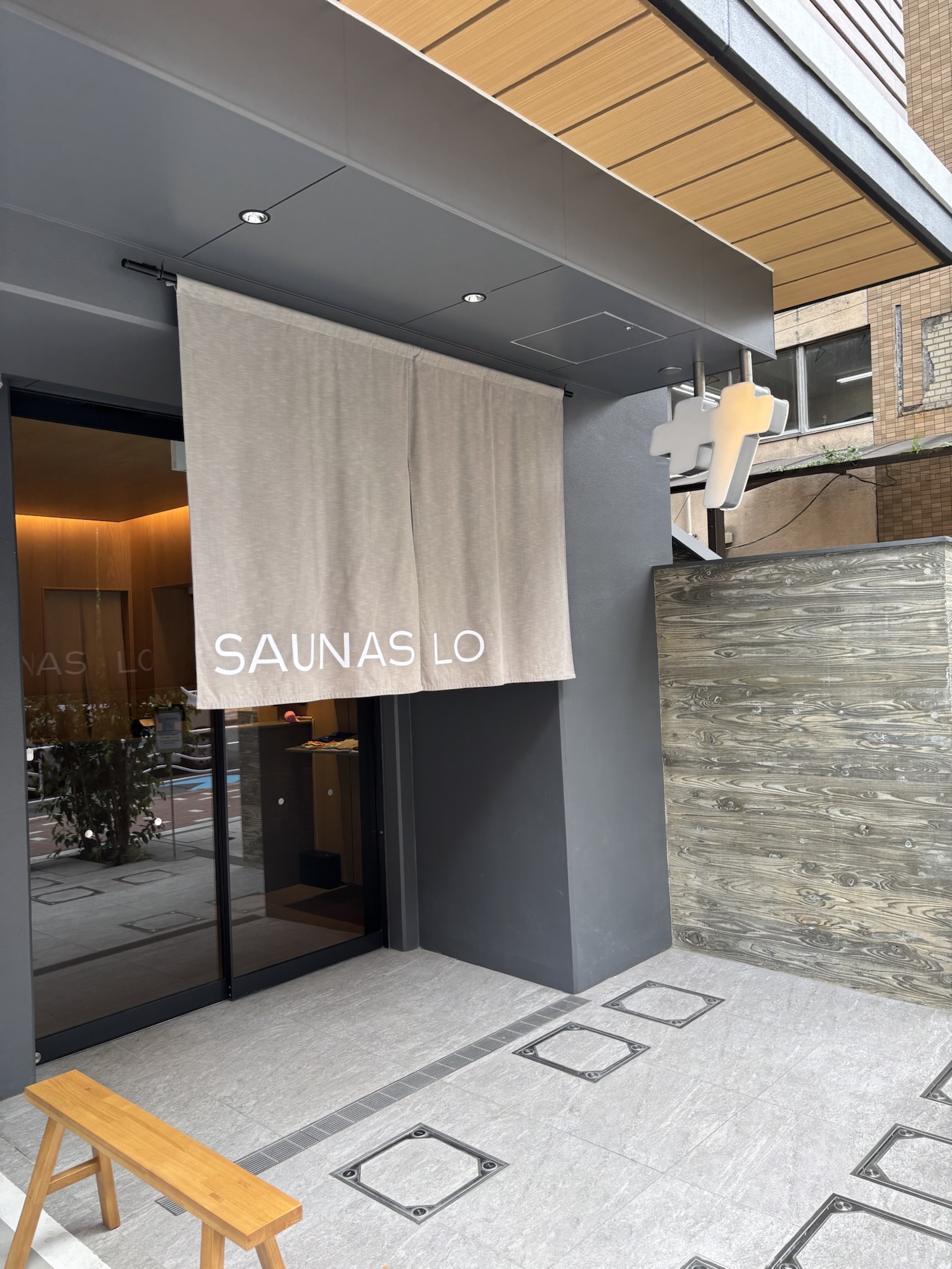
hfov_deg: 53.1
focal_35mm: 26
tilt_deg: -2.4
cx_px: 476
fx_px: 953
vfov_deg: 67.3
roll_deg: +2.2
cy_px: 634
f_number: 1.6
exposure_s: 1/162
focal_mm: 5.96
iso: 40
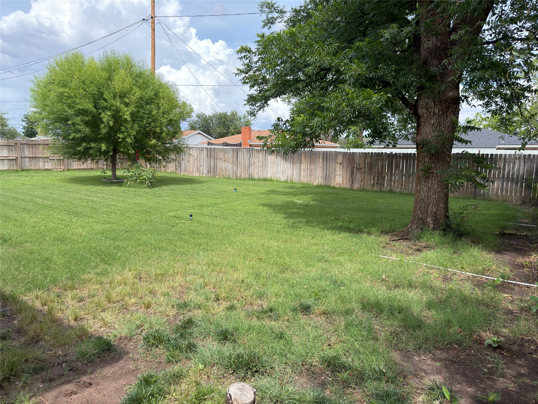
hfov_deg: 71.6
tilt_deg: -8.6
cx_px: 269
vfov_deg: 56.8
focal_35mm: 24
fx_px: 373
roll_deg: -0.8
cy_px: 202
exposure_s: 1/2597
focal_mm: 6.76
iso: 100
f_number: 1.78
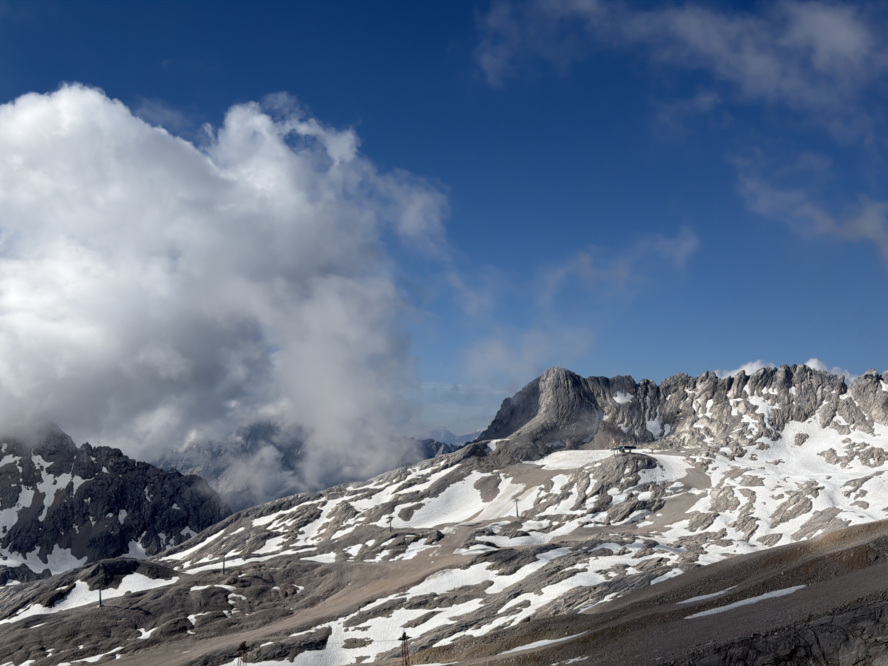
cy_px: 333
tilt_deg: +4.8
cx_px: 444
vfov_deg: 30.3
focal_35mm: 48
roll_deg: -0.9
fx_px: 1231
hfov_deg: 39.7
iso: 80
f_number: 1.78
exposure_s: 1/13333
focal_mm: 6.76
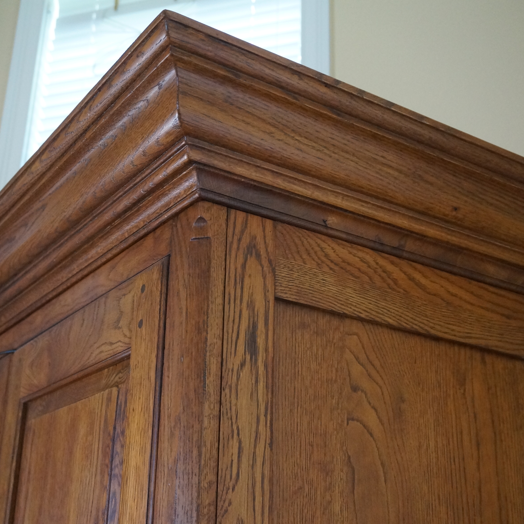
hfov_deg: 34.9
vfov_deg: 34.9
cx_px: 240
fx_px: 833
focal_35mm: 49
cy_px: 263
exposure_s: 1/60
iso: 2500
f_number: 4.5
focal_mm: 25
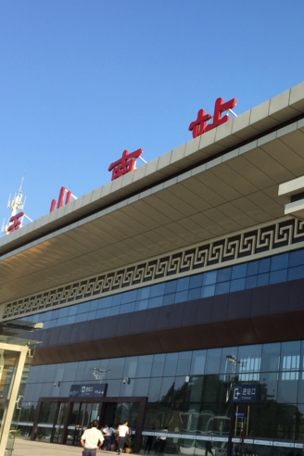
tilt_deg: +22.0
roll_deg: -4.6
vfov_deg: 40.3
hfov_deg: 26.4
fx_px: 621
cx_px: 287
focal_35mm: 49
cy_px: 196
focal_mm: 4.15
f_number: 2.2
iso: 32
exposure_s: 1/942
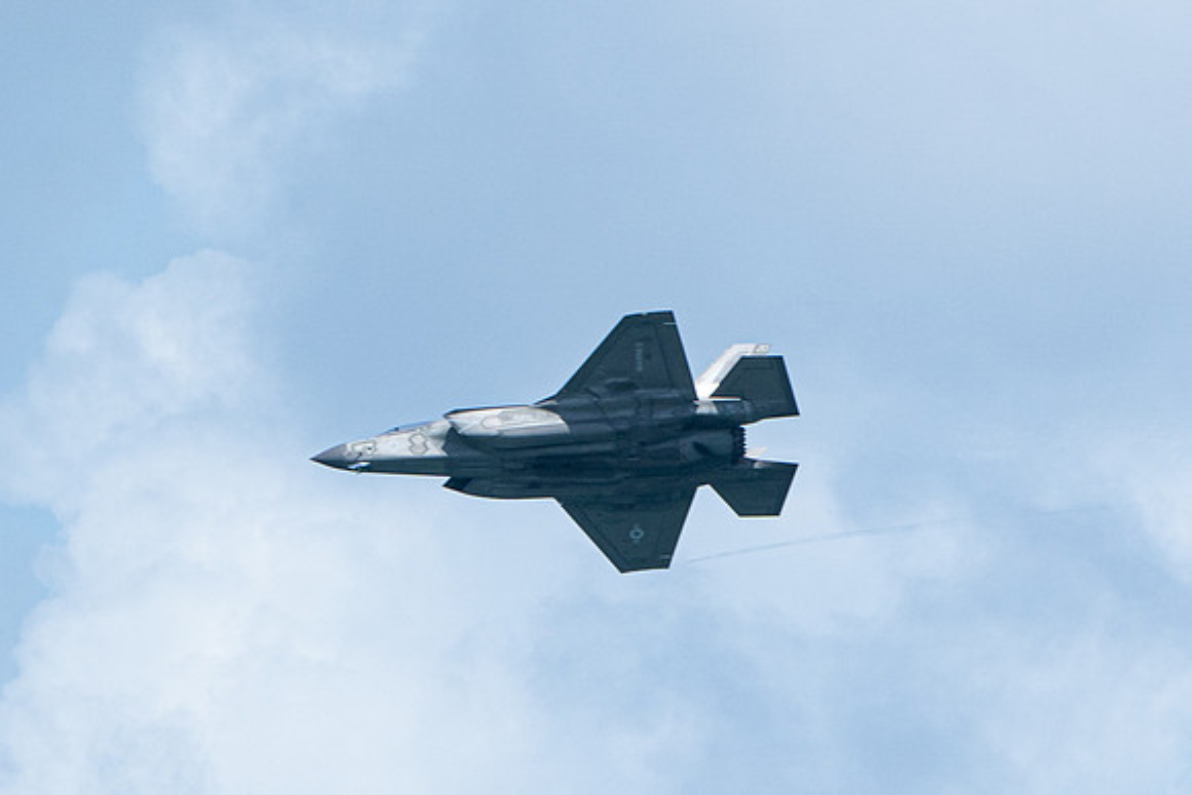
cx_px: 1107
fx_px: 32998
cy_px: 607
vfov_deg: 1.4
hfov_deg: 2.1
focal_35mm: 996
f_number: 10
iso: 640
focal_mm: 400
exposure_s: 1/1250
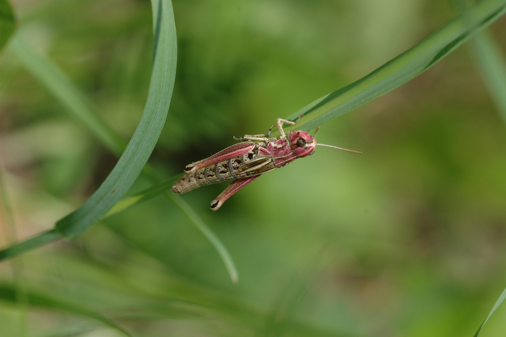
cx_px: 253
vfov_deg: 6.1
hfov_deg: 9.2
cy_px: 168
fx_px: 3160
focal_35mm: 225
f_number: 6.3
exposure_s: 1/500
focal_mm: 150
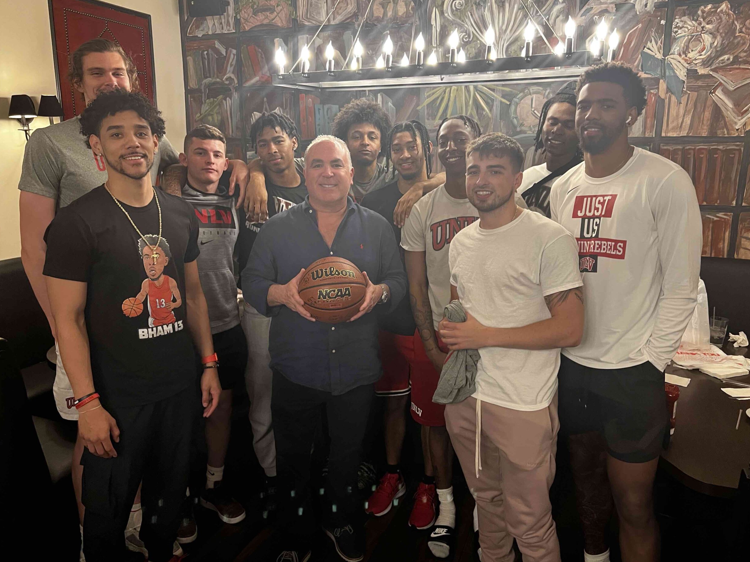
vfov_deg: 51.4
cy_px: 275
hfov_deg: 65.3
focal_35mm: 27
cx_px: 382
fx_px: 585
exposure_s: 1/60
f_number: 1.5
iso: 250
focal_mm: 5.7
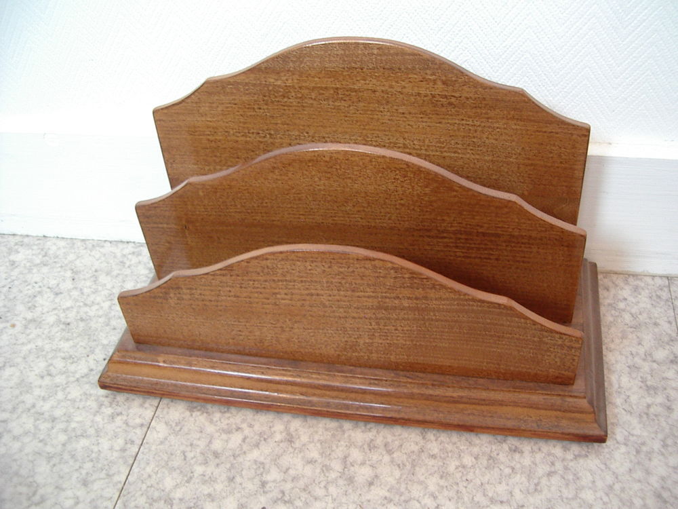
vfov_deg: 37.7
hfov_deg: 49.0
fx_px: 744
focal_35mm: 38
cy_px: 254
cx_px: 339
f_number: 2.6
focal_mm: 5.8
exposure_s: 1/15
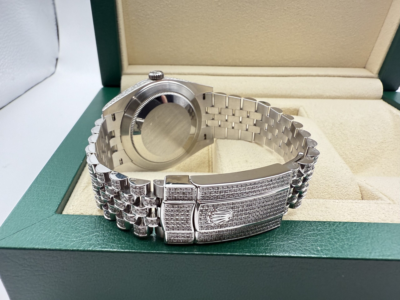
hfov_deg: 71.6
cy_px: 150
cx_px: 200
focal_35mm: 24
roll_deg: -0.7
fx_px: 277
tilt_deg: -30.0
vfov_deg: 56.8
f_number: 2.2
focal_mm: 2.22
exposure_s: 1/100
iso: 160
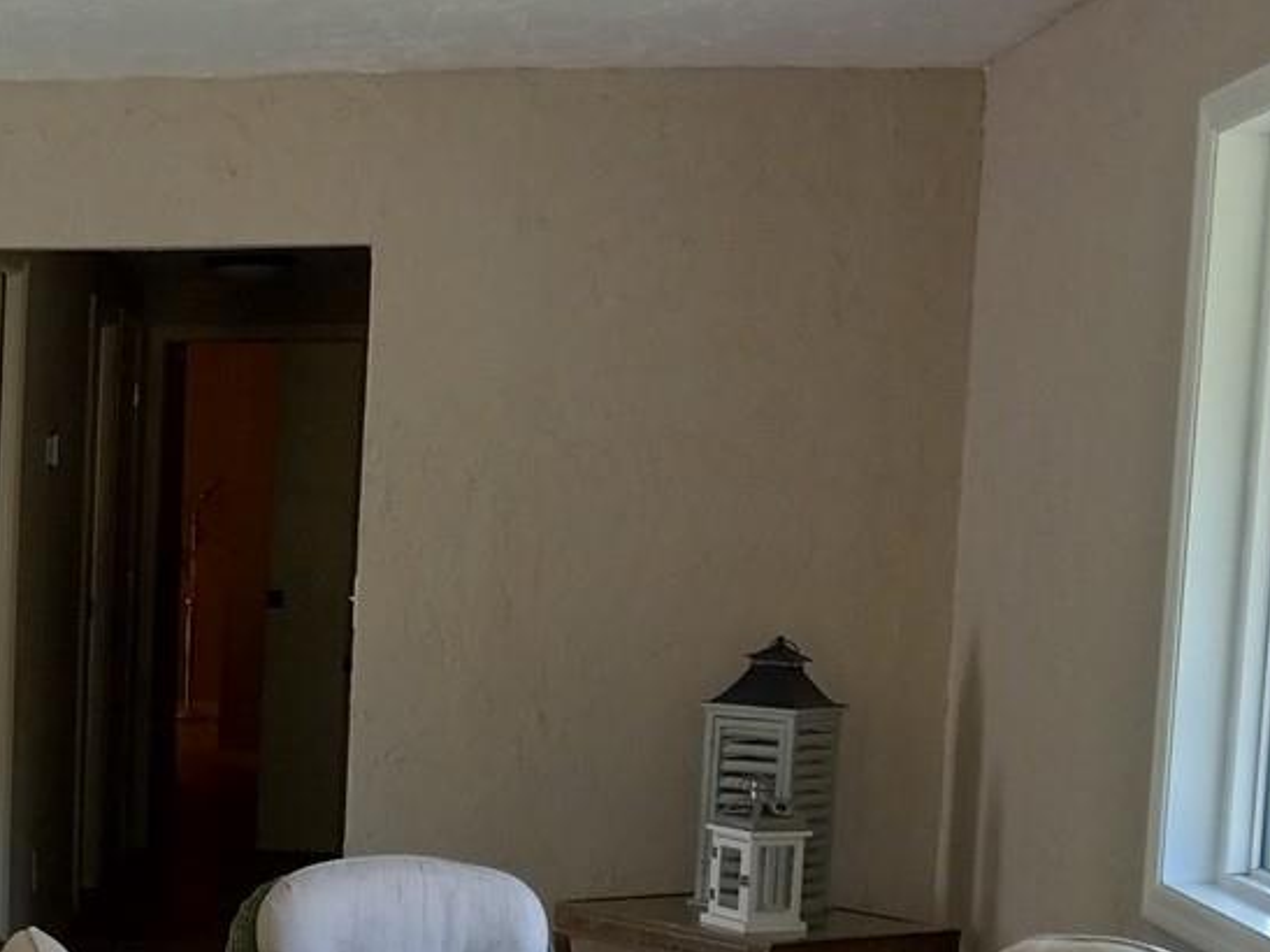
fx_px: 2898
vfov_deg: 18.4
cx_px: -265
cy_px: 792
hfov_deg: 22.7
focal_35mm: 79
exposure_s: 1/102
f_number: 1.8
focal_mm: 3.94
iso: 125
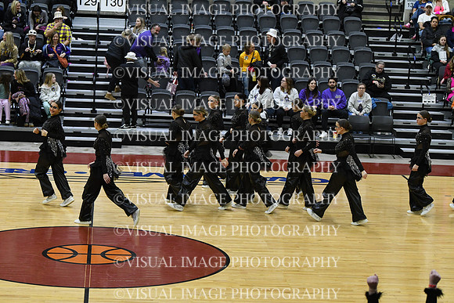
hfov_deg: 19.5
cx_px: 227
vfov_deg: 13.0
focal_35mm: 105
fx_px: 1324
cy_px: 152
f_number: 4
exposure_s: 1/250
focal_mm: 70
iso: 2500
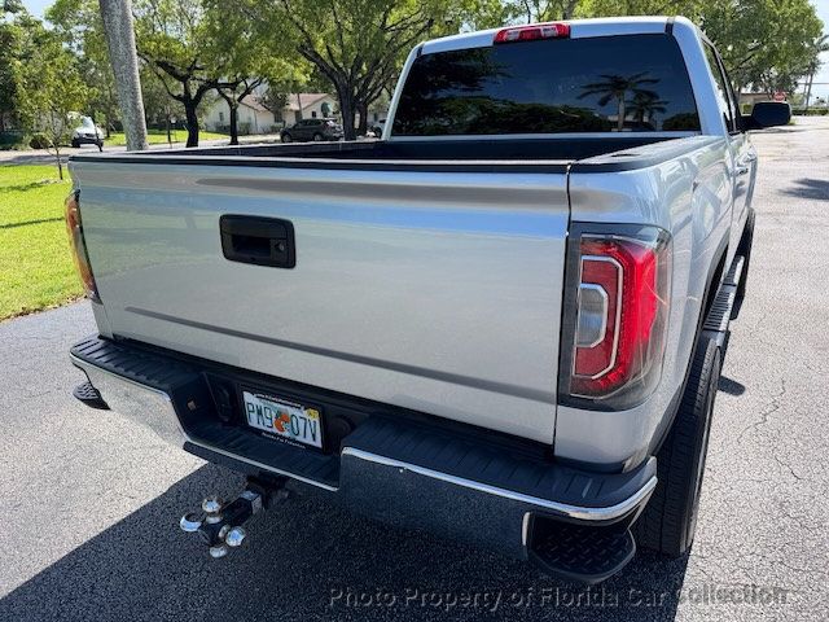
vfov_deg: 56.8
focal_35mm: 24
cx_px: 414
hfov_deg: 71.6
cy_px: 311
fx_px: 575
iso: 80
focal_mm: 6.76
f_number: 1.78
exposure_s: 1/1727
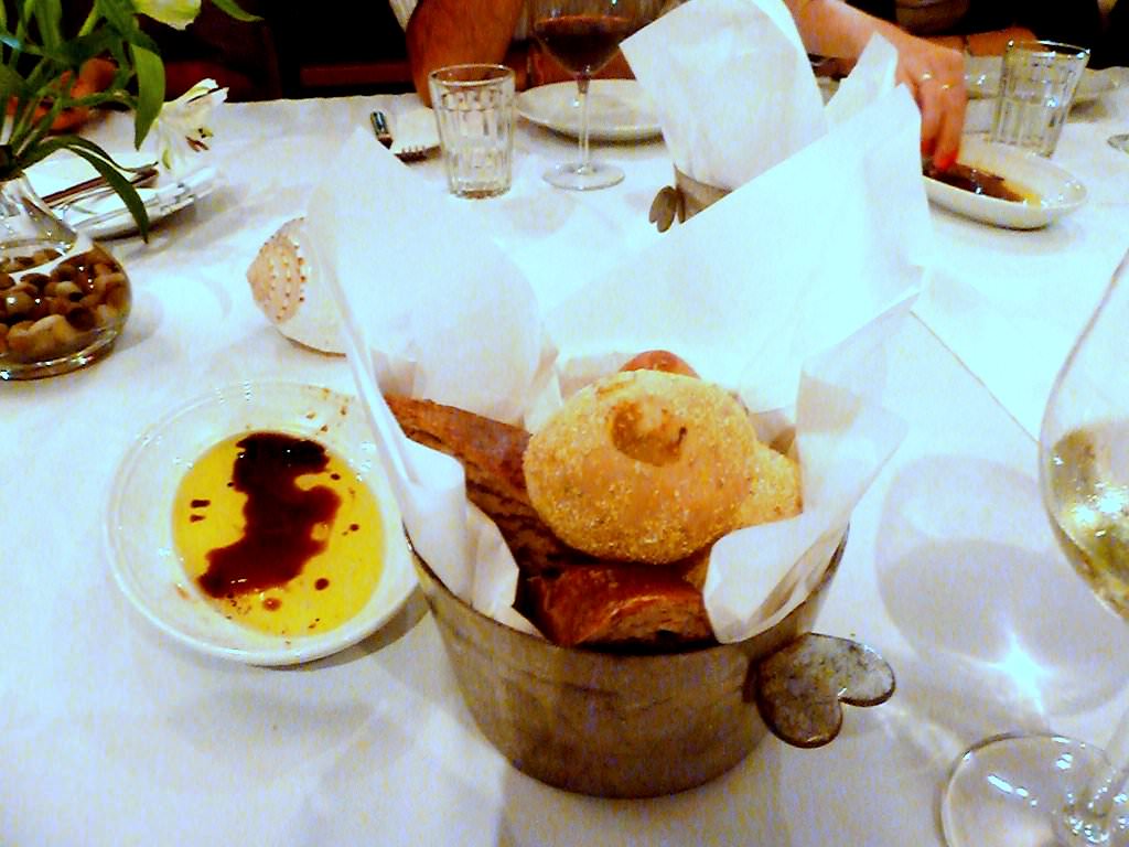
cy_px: 424
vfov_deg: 54.9
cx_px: 564
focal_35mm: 25
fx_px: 815
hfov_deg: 69.4
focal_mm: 4.1
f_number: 3.3
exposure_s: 1/5
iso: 800
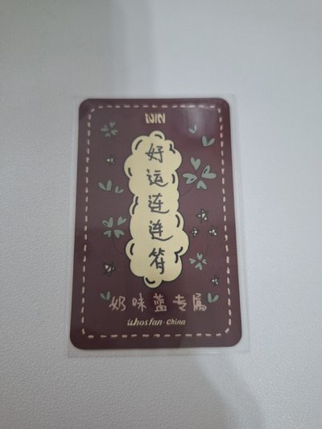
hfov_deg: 58.9
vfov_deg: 73.9
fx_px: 285
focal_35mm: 23
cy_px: 214
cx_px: 161
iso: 160
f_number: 1.8
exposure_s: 1/60
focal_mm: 5.54
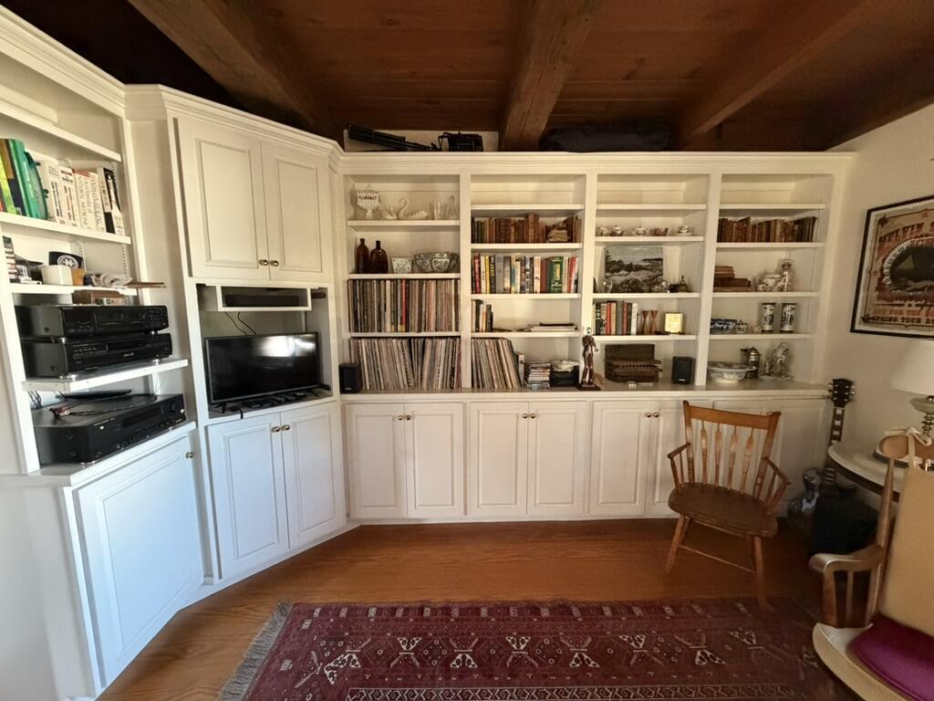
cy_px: 350
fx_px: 378
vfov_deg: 85.7
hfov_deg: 102.1
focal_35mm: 14
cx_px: 467
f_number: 2.2
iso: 800
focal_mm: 2.22
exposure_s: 1/60
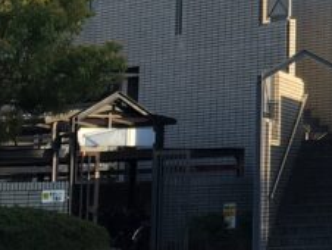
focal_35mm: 164
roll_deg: +0.2
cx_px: 598
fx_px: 1575
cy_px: -78
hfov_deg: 11.2
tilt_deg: +9.7
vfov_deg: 8.9
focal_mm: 4.15
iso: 25
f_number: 2.2
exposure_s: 1/605
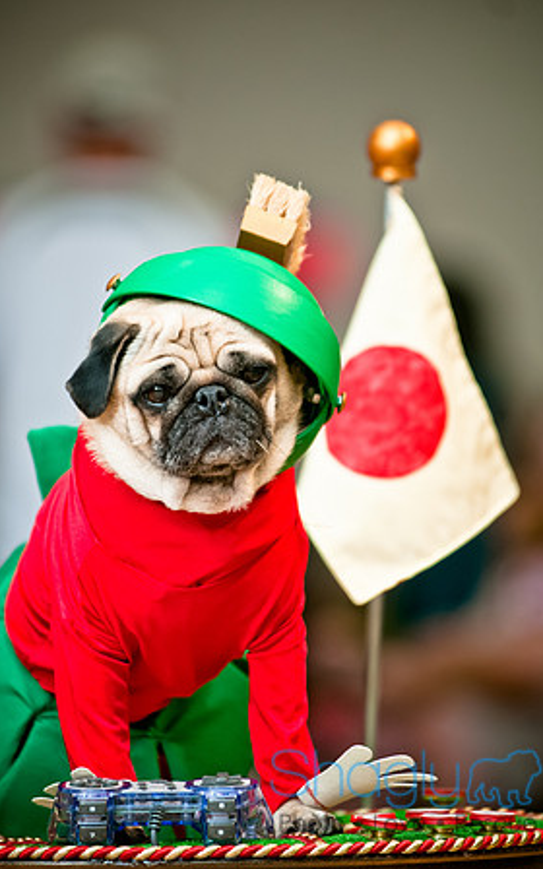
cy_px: 434
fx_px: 6358
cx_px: 286
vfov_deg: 7.8
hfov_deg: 4.9
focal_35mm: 269
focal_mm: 175
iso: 200
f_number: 2.8
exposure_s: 1/200
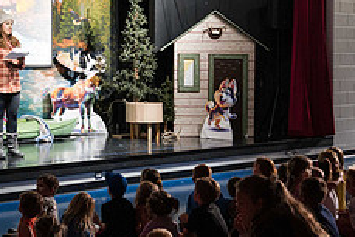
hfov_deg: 24.3
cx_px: 109
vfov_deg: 16.4
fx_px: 819
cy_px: 67
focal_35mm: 83
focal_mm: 30
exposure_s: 1/125
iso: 3200
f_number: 4
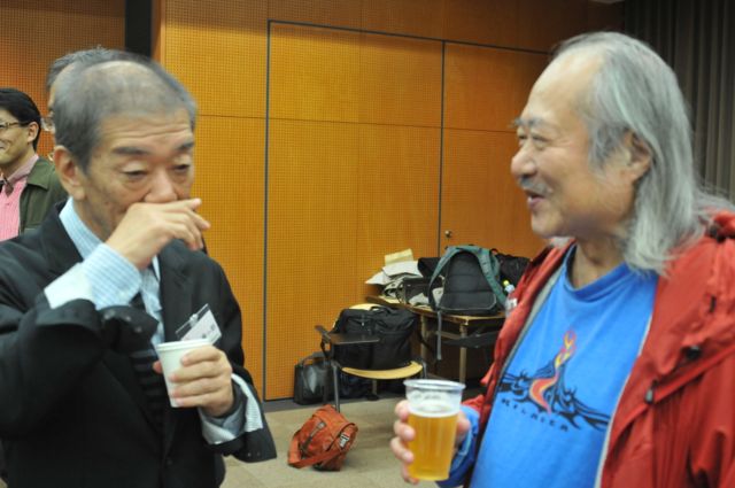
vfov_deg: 31.8
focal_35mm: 42
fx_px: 856
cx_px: 368
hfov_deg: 46.5
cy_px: 244
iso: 1000
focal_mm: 28
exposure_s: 1/40
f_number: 3.5
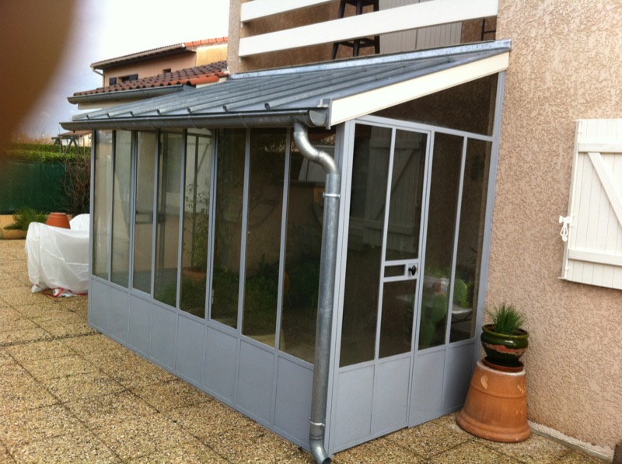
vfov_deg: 40.6
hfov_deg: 52.7
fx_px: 628
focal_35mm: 35
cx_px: 311
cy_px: 232
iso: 80
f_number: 2.8
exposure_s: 1/222
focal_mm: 3.85
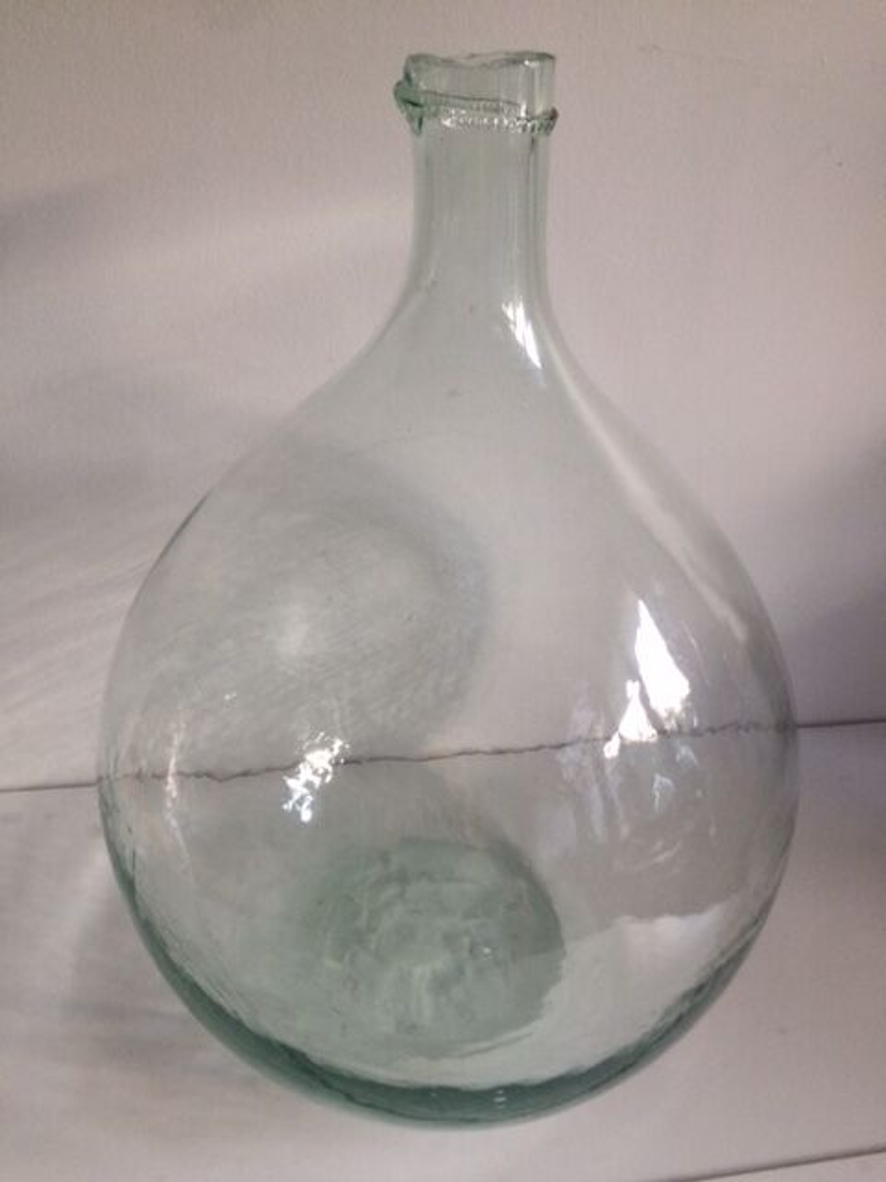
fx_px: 990
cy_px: 591
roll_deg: -2.7
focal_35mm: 29
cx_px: 443
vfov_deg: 61.7
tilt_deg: -33.1
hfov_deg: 48.2
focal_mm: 4.15
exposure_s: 1/33
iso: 80
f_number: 2.2
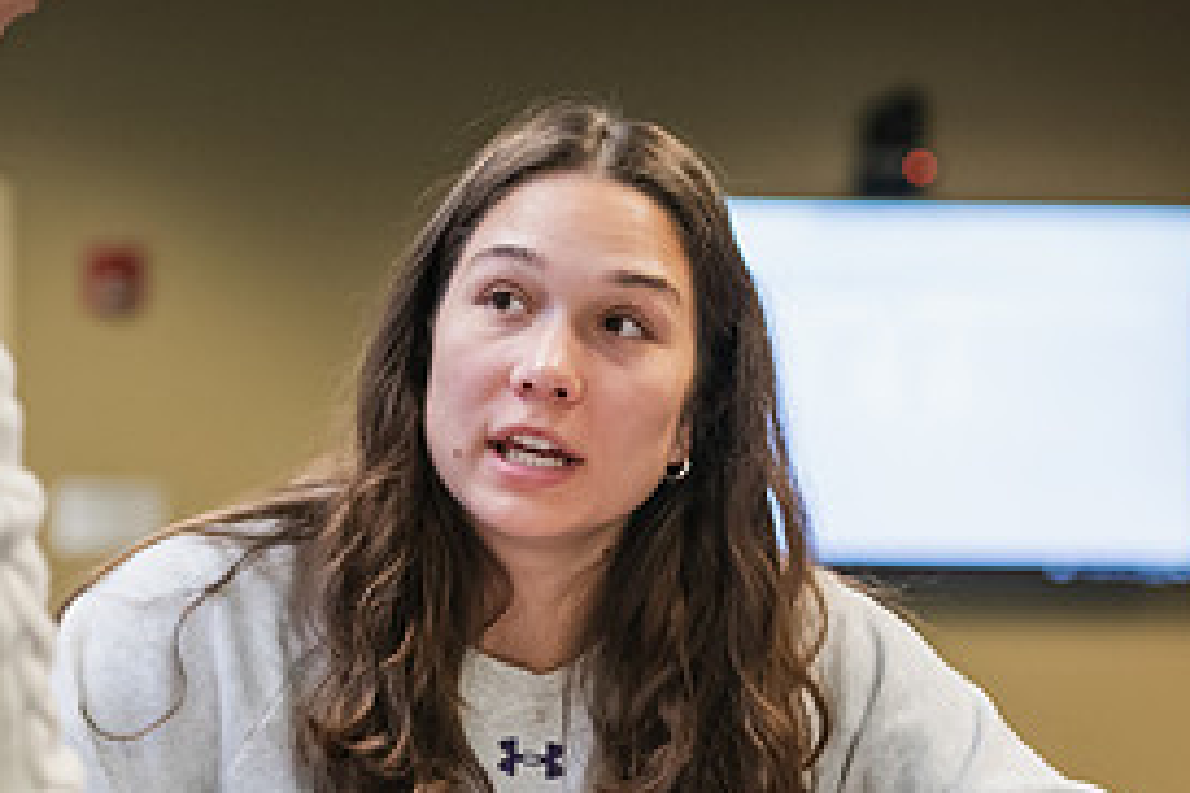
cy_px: 508
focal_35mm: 166
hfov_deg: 12.4
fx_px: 5487
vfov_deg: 8.3
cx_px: 458
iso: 1600
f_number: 3.2
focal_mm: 78
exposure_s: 1/200
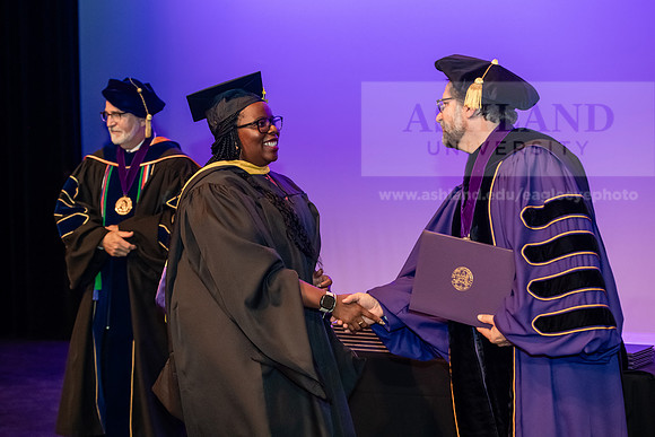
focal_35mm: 70
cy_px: 218
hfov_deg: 28.8
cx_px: 328
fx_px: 1274
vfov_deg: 19.5
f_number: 4
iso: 3200
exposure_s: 1/200
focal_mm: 70
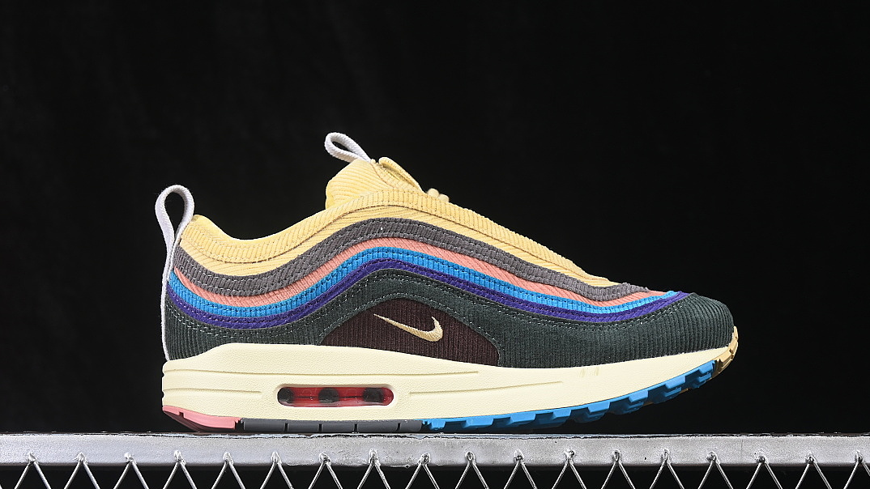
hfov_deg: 26.9
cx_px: 437
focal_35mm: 79
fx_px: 1822
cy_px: 253
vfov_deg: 15.3
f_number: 7.1
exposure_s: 1/80
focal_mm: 50
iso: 160
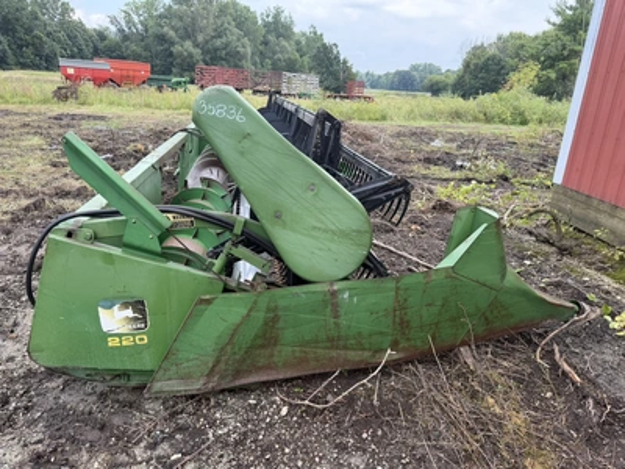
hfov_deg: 71.6
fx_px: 433
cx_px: 312
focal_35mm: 24
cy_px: 234
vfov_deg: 56.8
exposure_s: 1/1139
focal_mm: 6.76
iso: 100
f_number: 1.78
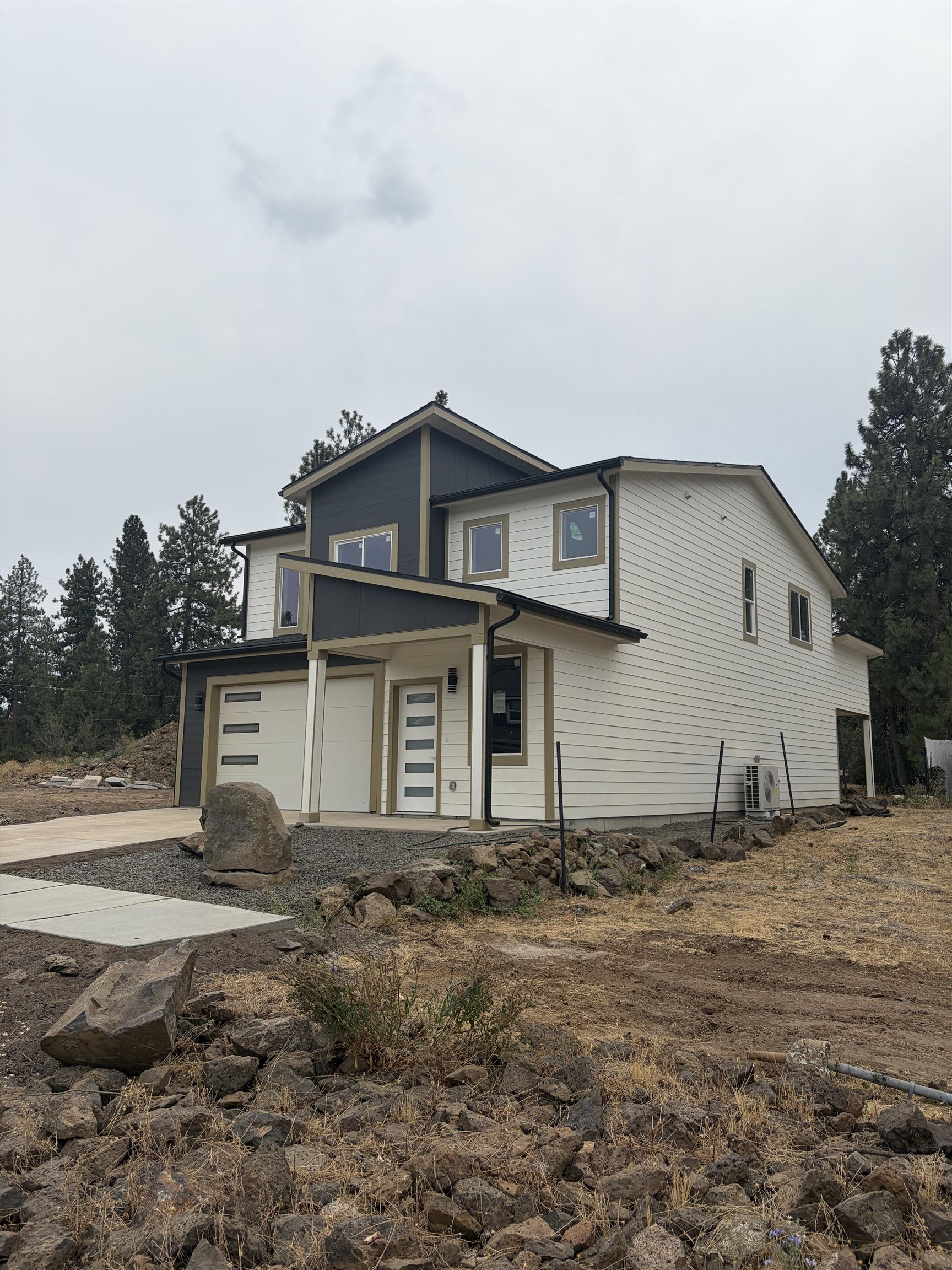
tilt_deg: +9.4
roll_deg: +0.4
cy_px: 635
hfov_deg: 53.1
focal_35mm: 26
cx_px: 476
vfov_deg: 67.3
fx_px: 953
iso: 50
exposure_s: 1/4950
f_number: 1.6
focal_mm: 5.96
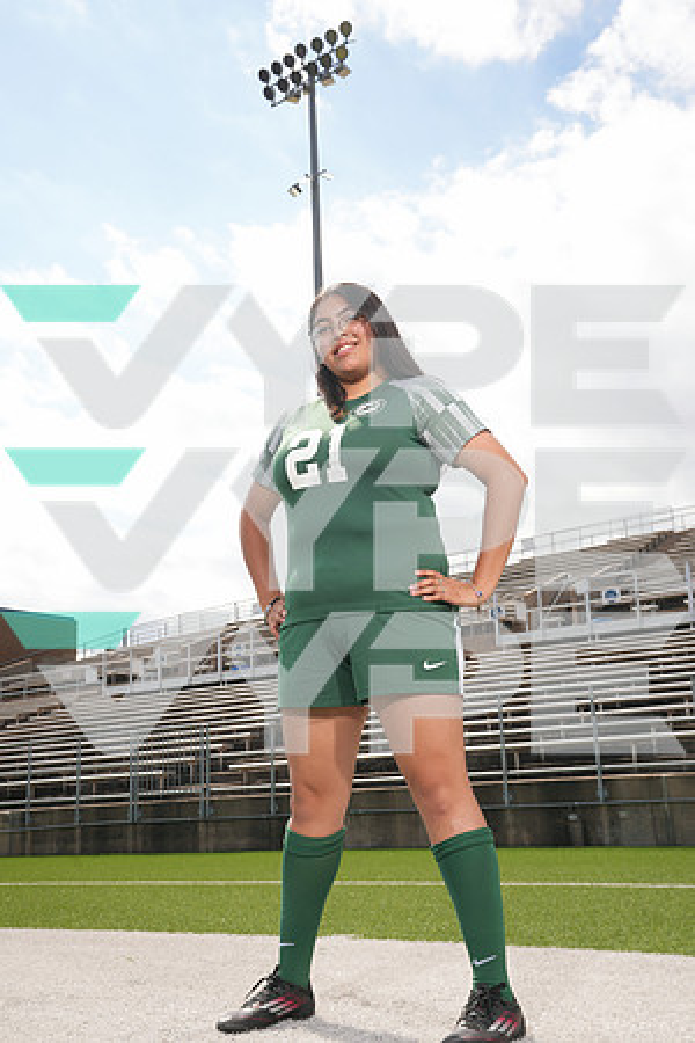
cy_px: 522
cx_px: 348
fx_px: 1100
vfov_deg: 50.7
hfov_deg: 35.1
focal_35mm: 38
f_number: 9
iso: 125
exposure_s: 1/200
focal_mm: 38
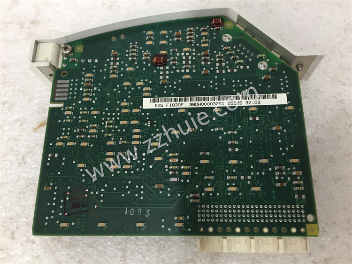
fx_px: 295
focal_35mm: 29
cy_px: 132
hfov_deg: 61.7
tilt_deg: -64.4
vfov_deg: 48.2
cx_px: 176
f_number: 2.2
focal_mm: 4.15
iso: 125
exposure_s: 1/33
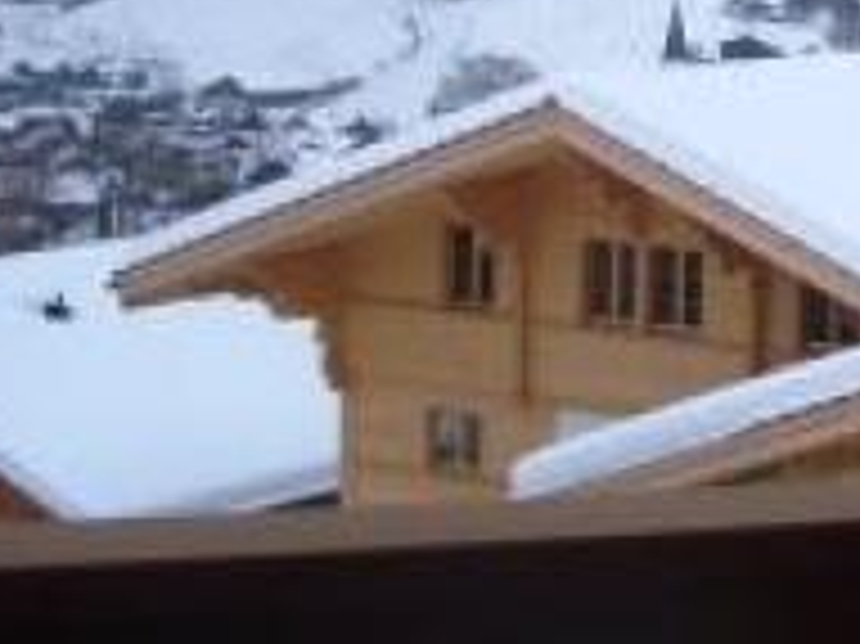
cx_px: 1004
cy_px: 5
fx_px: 2731
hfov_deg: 17.2
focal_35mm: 110
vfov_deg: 13.3
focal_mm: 5.8
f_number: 4.3
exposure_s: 1/200
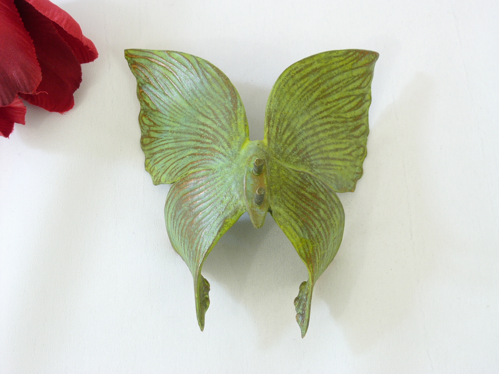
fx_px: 1297
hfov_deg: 21.8
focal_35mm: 90
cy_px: 187
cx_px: 250
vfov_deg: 16.4
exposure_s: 1/2.5
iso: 100
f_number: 7.1
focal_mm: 22.5
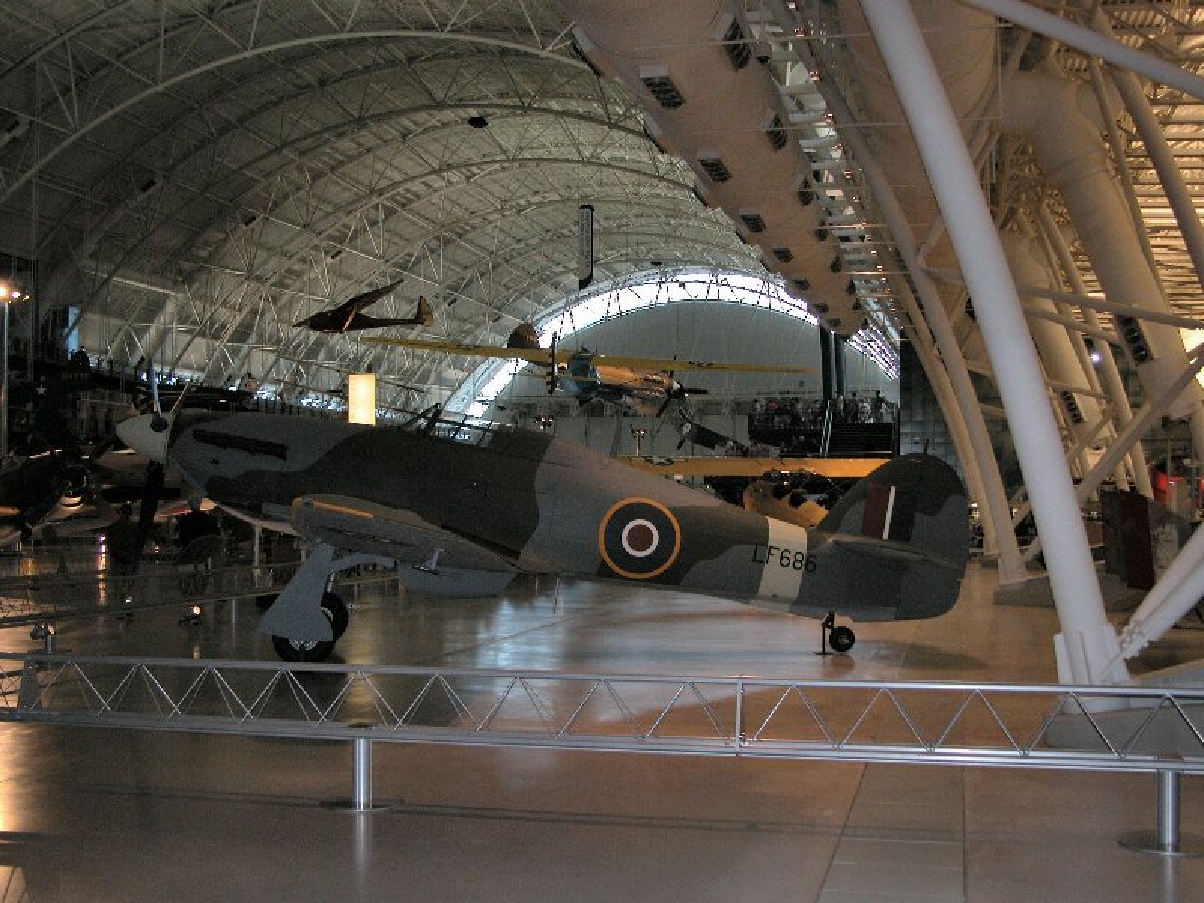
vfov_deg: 34.3
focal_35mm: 42
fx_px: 1461
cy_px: 452
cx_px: 602
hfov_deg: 44.8
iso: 200
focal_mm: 10.7
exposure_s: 1/60
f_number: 2.9
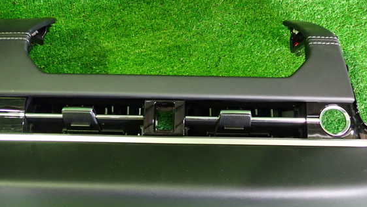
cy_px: 110
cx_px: 185
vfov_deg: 33.7
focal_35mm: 35
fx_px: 341
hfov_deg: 56.6
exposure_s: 1/20
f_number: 2.3
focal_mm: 5.4
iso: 800
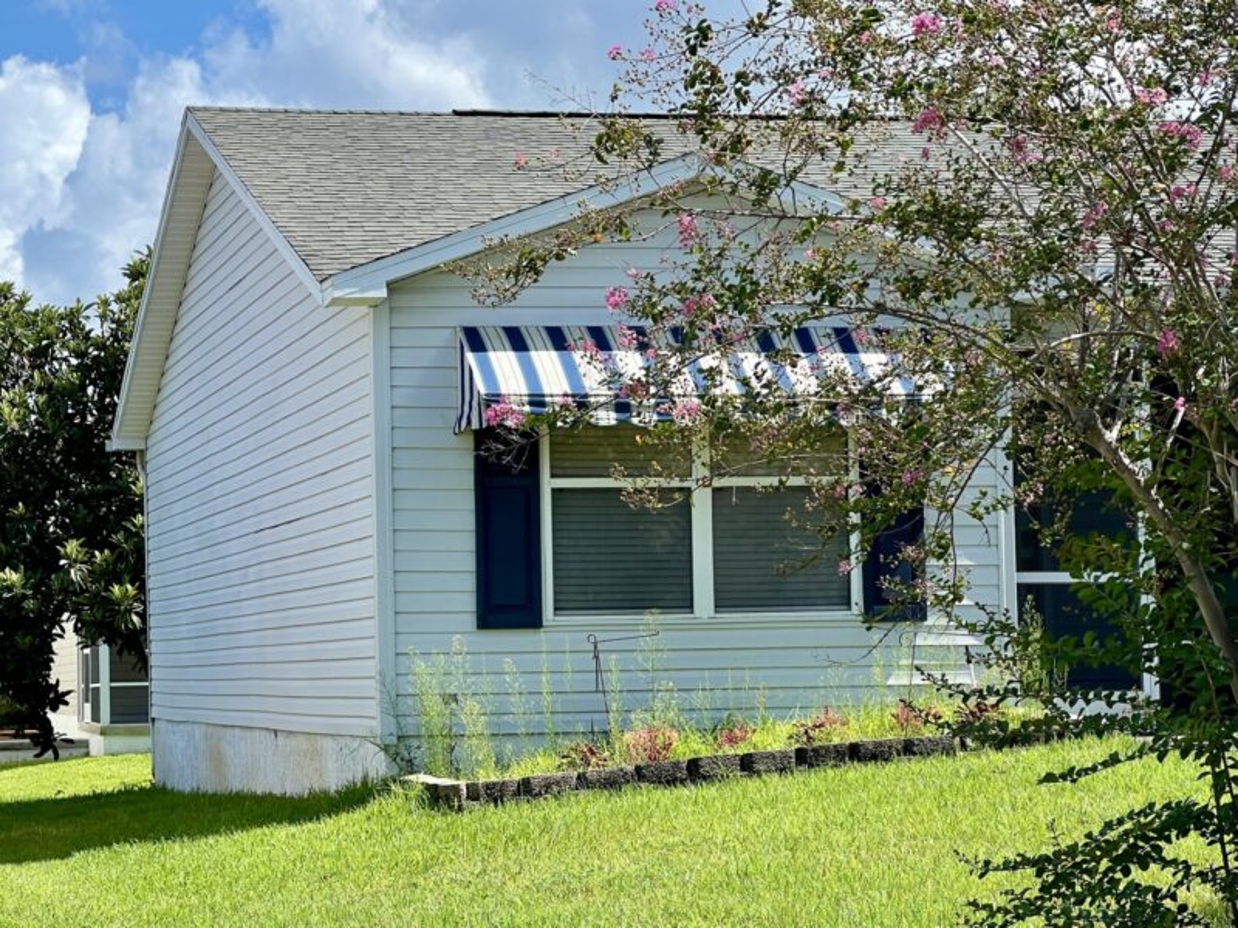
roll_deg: -0.6
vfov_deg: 19.1
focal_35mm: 77
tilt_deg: +3.2
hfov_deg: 25.3
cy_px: 464
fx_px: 2754
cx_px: 619
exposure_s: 1/579
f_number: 2.8
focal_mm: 9
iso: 32
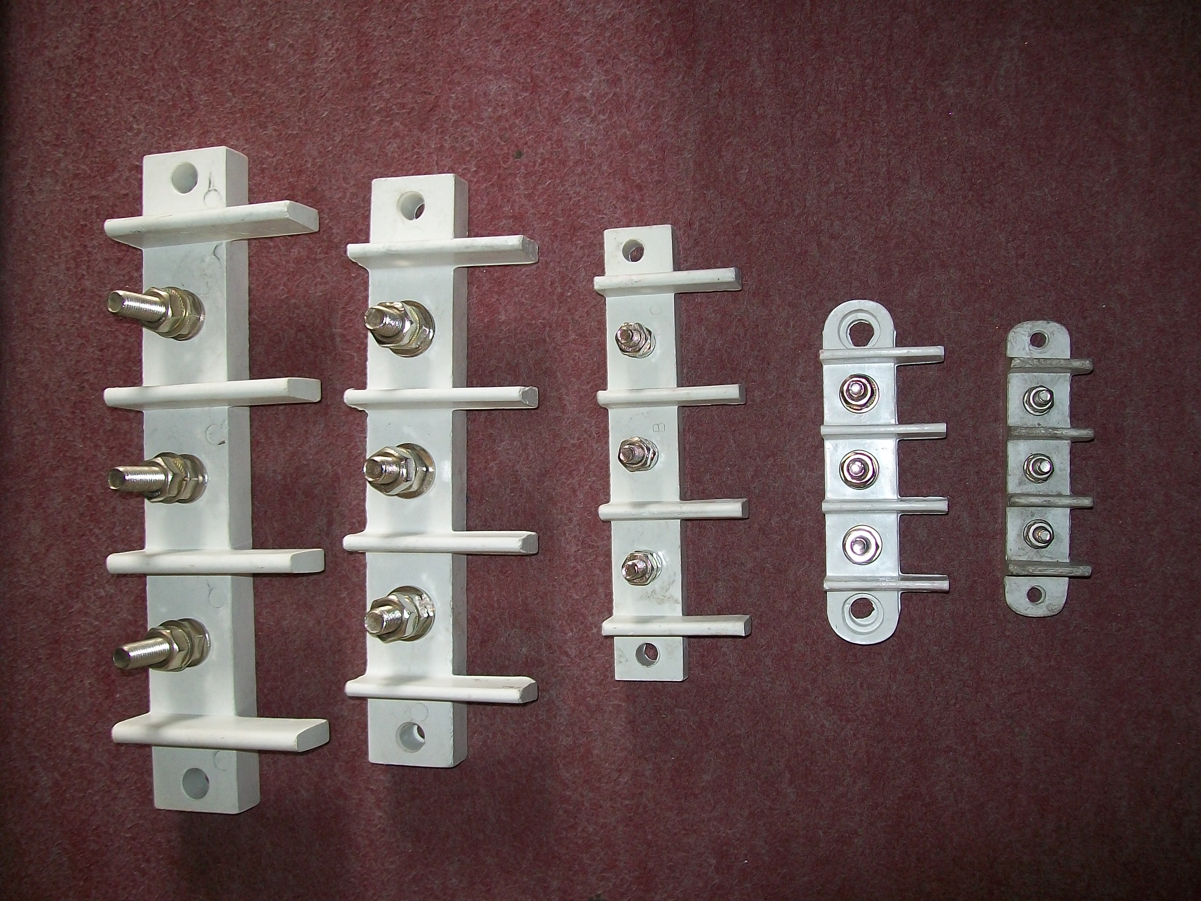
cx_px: 600
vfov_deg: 39.7
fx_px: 1249
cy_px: 450
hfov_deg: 51.4
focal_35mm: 36
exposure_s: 1/30
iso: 80
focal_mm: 6
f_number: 2.7
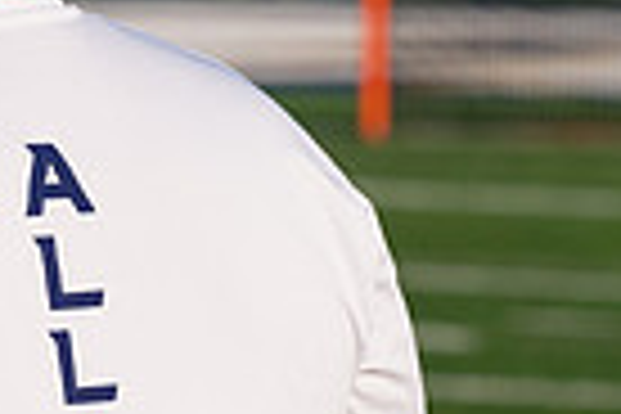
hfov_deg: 2.1
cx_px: -675
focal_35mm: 972
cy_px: 306
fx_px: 16766
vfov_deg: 1.4
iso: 250
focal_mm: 155
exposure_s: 1/1600
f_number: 5.6
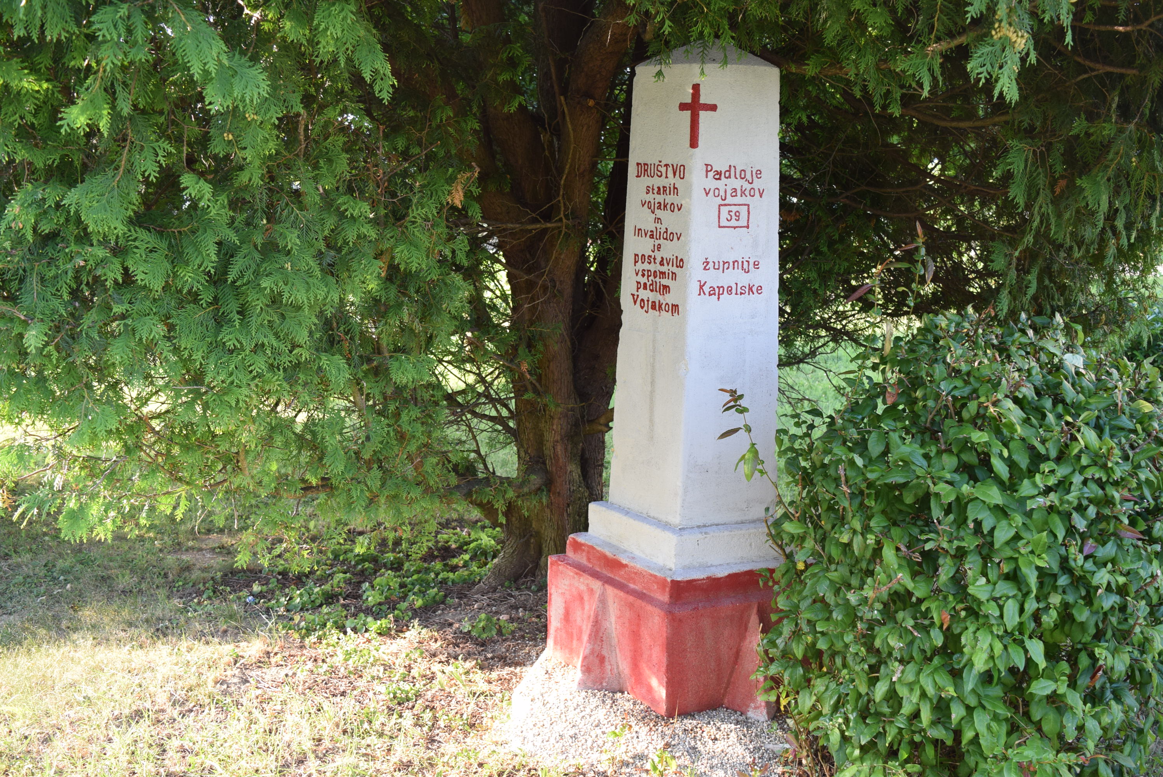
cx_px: 582
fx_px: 1067
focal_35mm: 33
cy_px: 388
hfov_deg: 57.2
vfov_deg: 40.0
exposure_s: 1/125
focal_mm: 22
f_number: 5.6
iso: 400
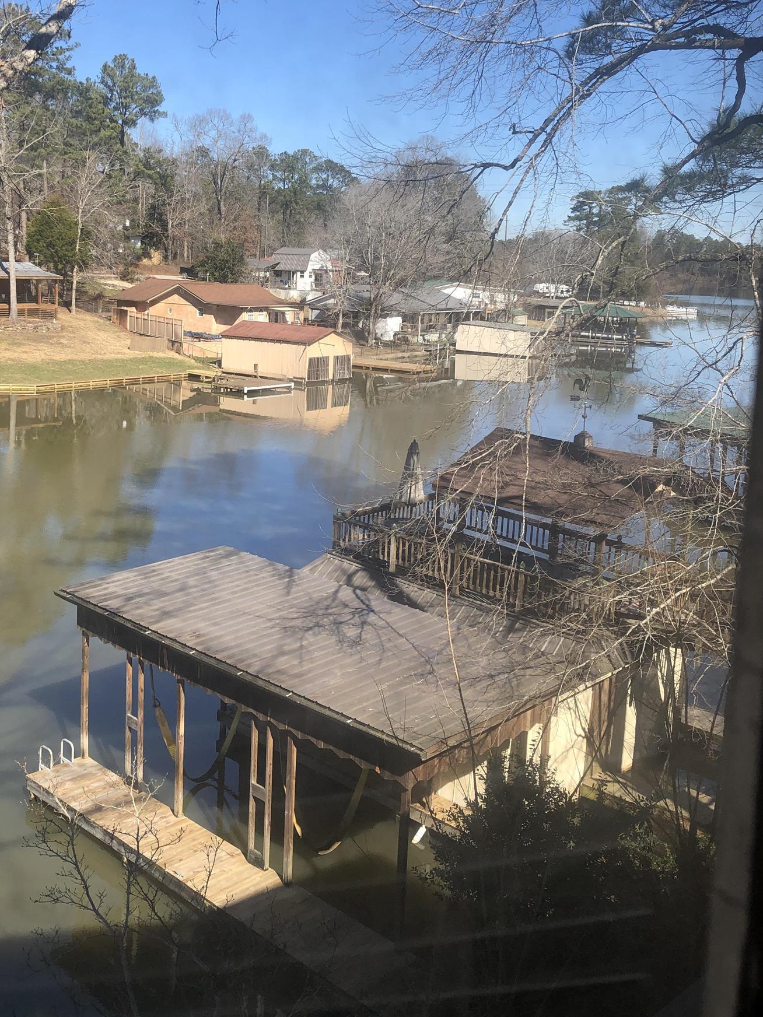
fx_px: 1087
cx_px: 267
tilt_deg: -7.5
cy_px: 389
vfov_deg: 49.7
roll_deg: -3.6
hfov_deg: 38.3
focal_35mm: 37
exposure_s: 1/1000
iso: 20
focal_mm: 3.99
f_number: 1.8
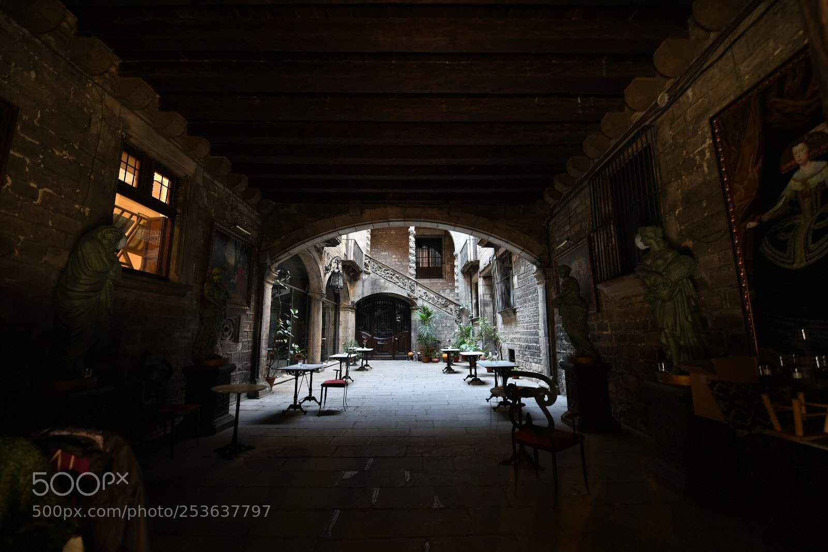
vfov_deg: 77.3
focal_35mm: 15
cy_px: 276
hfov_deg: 100.4
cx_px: 414
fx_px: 345
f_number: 2.8
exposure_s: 1/6
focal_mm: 15
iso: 100
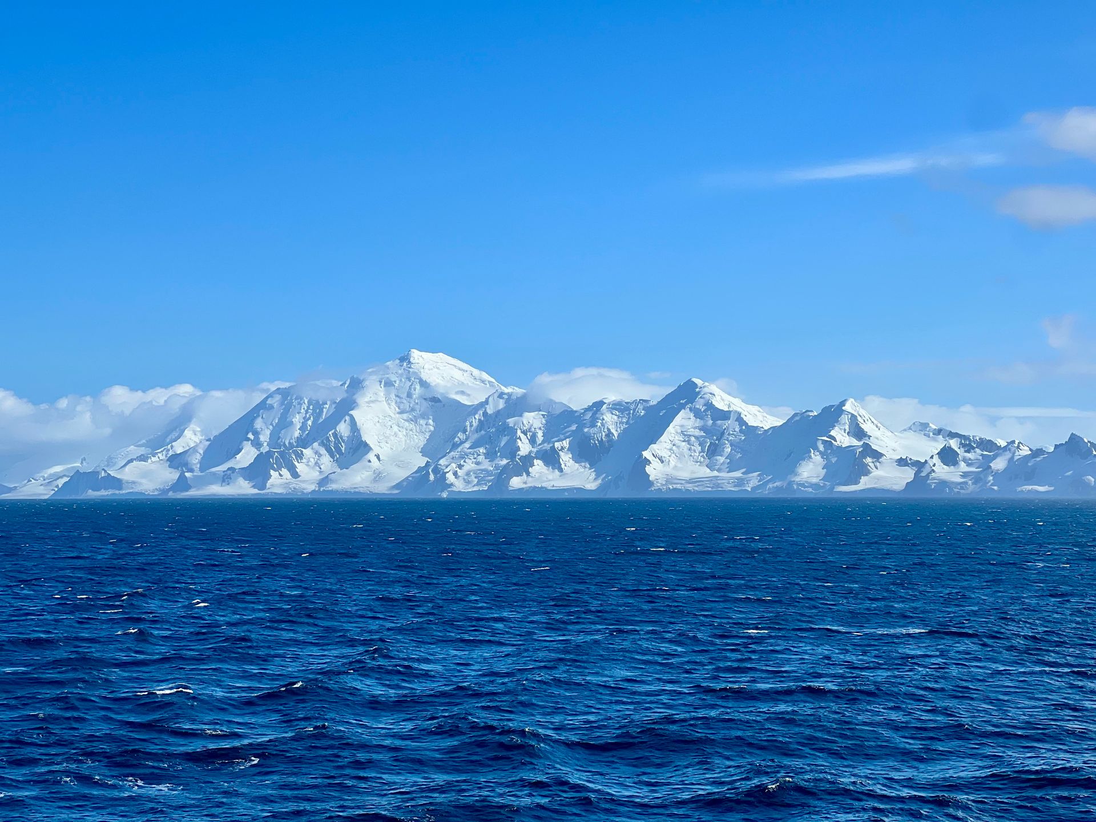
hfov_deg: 25.3
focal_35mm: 77
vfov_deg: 19.1
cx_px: 548
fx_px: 2438
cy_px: 411
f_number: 2.8
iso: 32
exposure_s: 1/1754
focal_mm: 9
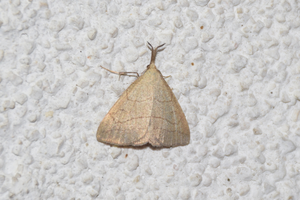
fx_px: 1749
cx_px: 150
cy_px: 100
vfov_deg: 6.5
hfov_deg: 9.8
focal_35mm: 210
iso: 320
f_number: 7.1
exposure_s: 1/60
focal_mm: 140
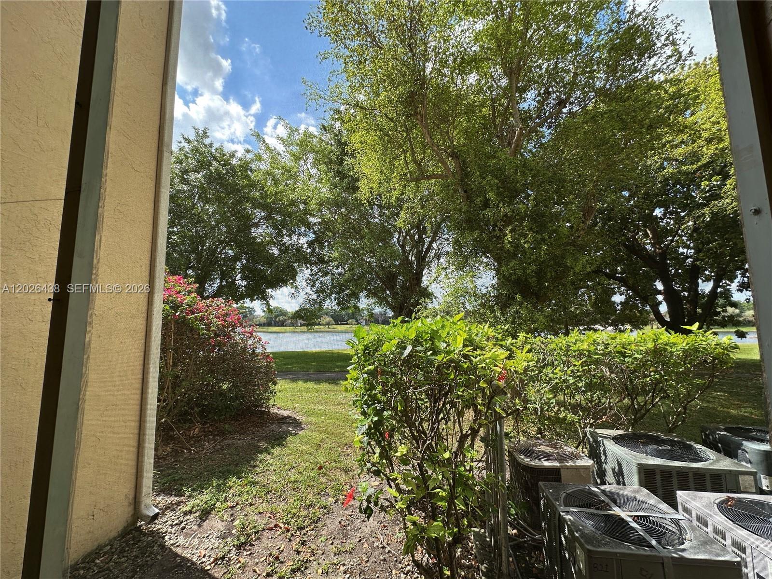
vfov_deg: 85.7
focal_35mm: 14
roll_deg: -0.2
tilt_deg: +6.5
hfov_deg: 102.1
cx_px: 386
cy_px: 290
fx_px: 312
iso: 40
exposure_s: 1/460
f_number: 2.2
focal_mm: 2.22
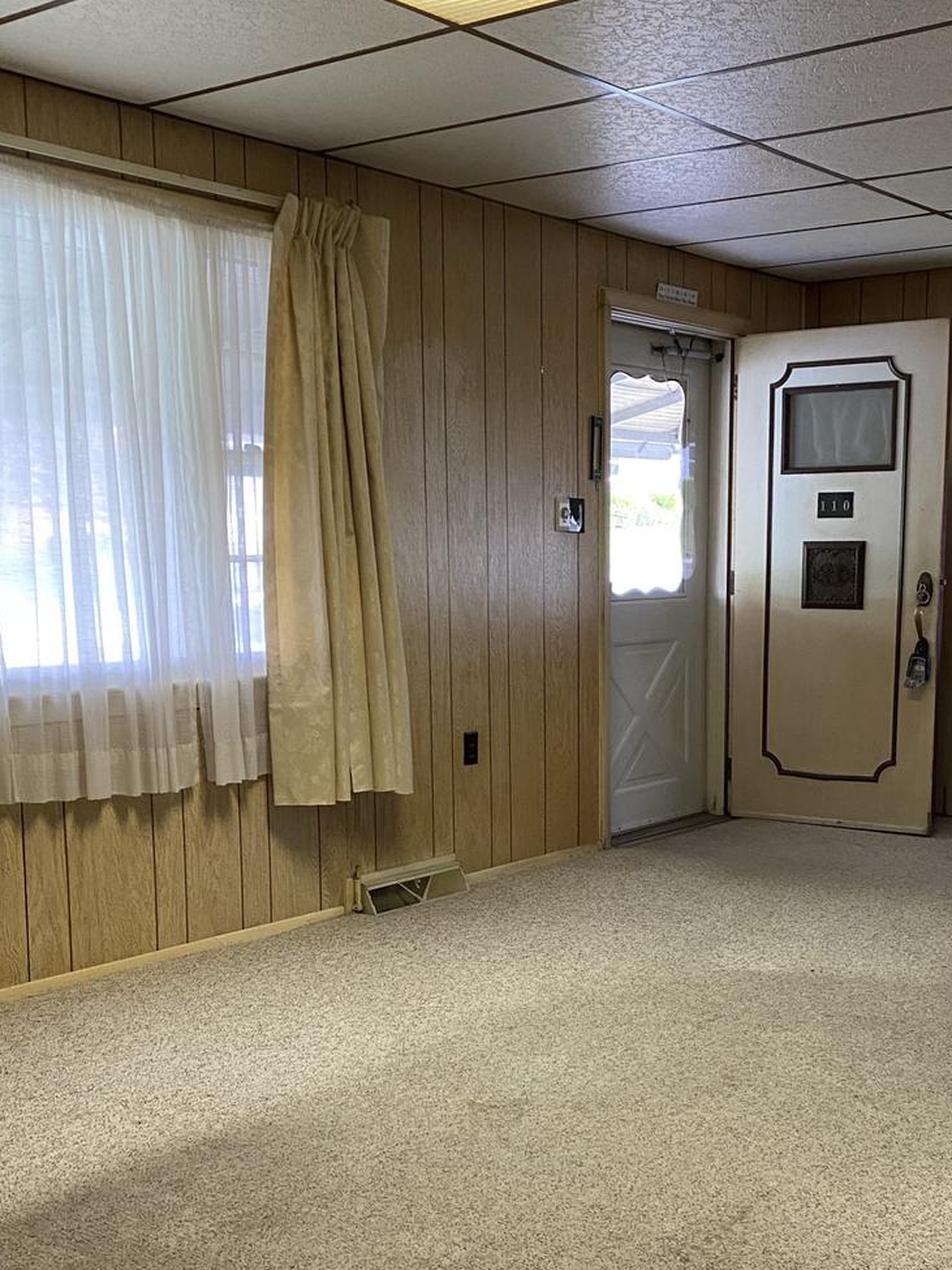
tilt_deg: -8.1
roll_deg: -0.4
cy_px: 815
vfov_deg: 45.3
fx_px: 1503
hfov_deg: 34.9
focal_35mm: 41
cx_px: 613
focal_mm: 4.25
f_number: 1.8
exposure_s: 1/60
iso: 200
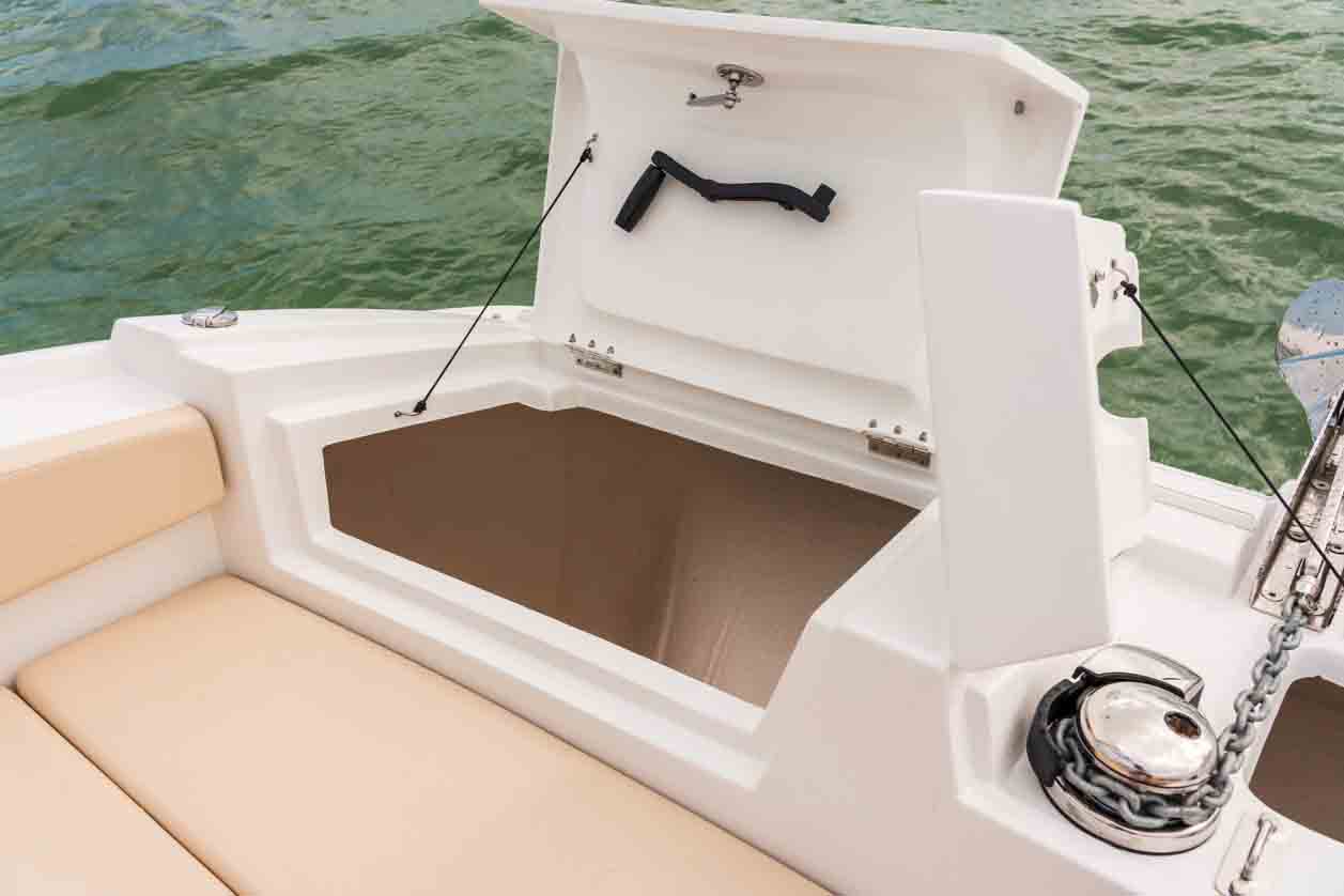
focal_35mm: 29
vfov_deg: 45.0
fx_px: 1083
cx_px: 672
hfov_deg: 63.7
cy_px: 448
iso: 100
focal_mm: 29
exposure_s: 1/200
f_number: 9
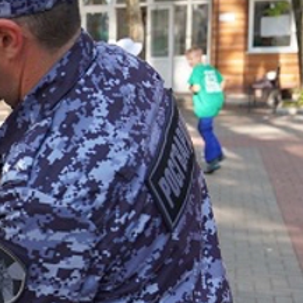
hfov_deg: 18.2
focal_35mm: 85
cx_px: -149
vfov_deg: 20.3
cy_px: 200
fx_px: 842
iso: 250
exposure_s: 1/160
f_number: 4
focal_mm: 29
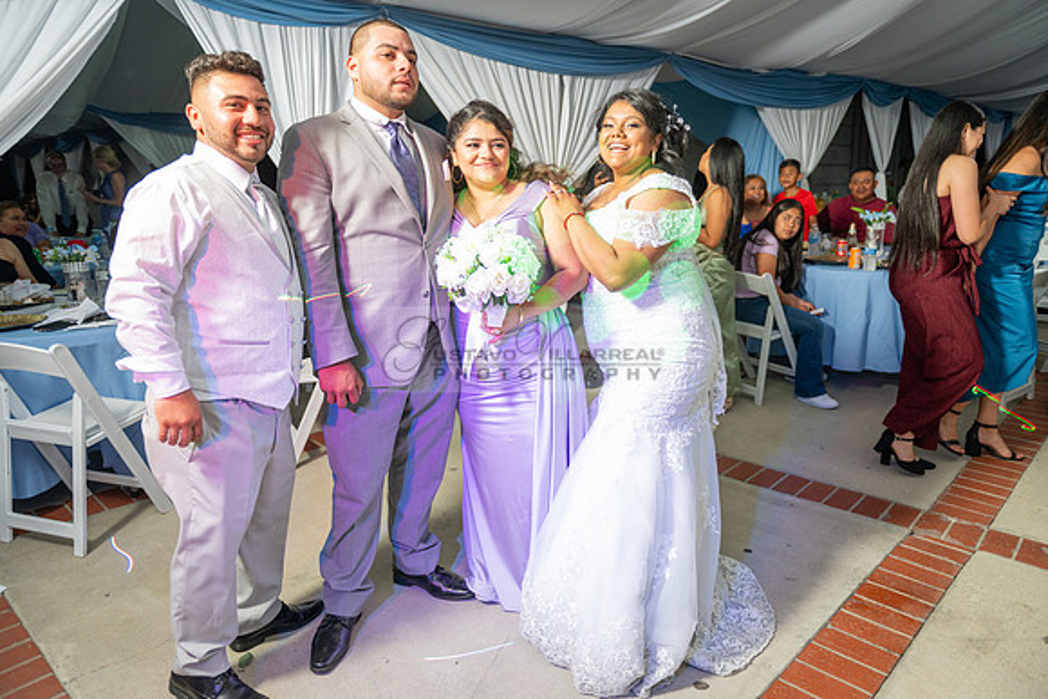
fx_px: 699
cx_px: 524
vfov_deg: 53.2
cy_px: 350
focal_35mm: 24
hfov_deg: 73.7
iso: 250
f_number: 2.8
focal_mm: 24
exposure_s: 1/125
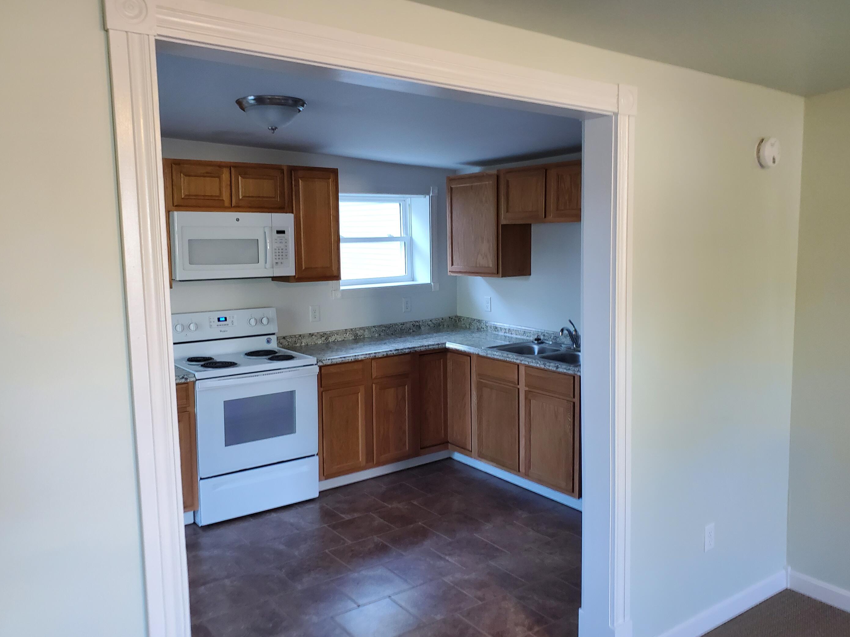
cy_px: 313
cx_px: 438
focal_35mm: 28
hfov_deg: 63.4
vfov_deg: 49.7
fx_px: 687
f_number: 2.4
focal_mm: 4.3
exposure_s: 1/39
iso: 250
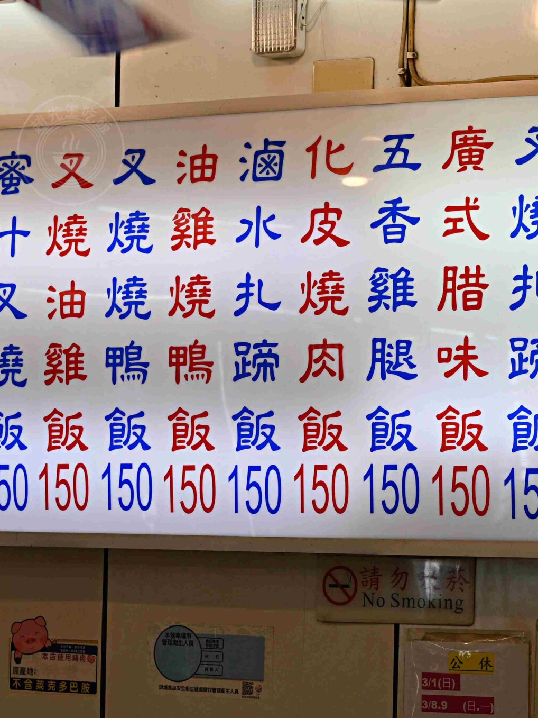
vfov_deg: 14.5
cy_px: 429
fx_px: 2818
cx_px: 454
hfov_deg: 10.9
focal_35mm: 136
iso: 100
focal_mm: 50
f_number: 3.2
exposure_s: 1/200
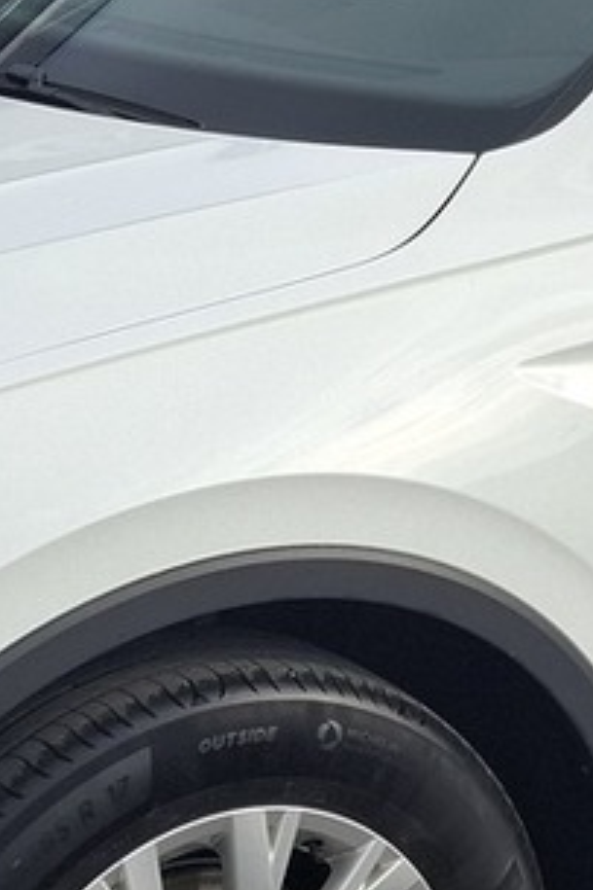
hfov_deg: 12.0
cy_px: 280
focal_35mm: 113
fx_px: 2795
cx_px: 622
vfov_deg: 18.1
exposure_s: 1/1364
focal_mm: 5.54
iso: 50
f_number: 1.8
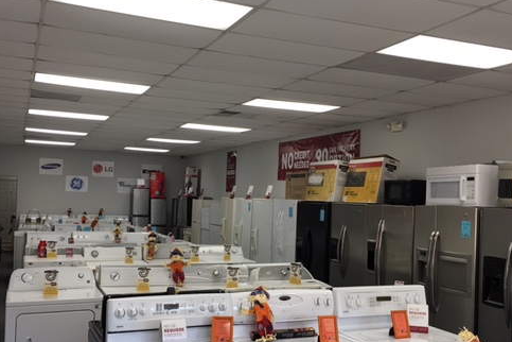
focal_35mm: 40
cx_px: 268
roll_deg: -3.2
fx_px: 569
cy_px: 200
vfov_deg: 33.3
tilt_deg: +2.1
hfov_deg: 48.4
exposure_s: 1/30
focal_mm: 4.15
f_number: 2.2
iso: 25
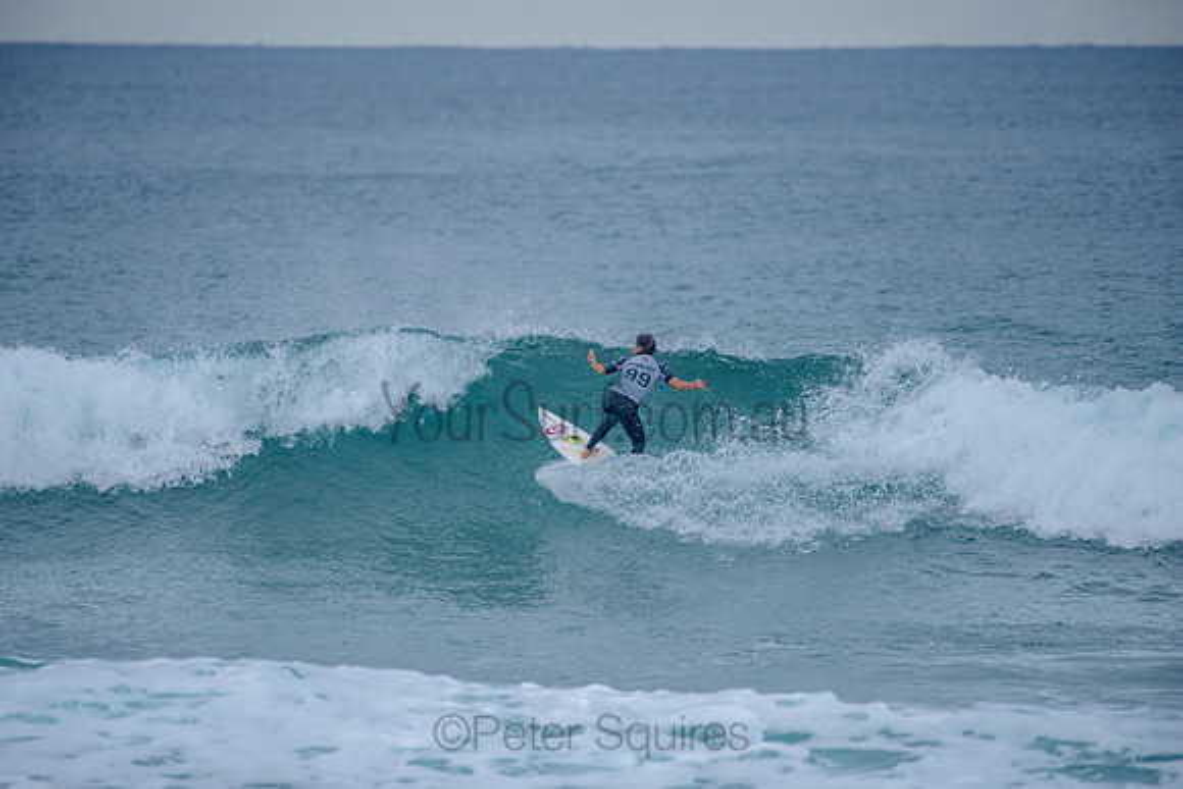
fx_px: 16827
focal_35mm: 512
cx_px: 592
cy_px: 394
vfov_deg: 2.7
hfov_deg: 4.0
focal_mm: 500
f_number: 5.6
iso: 450
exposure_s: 1/2000
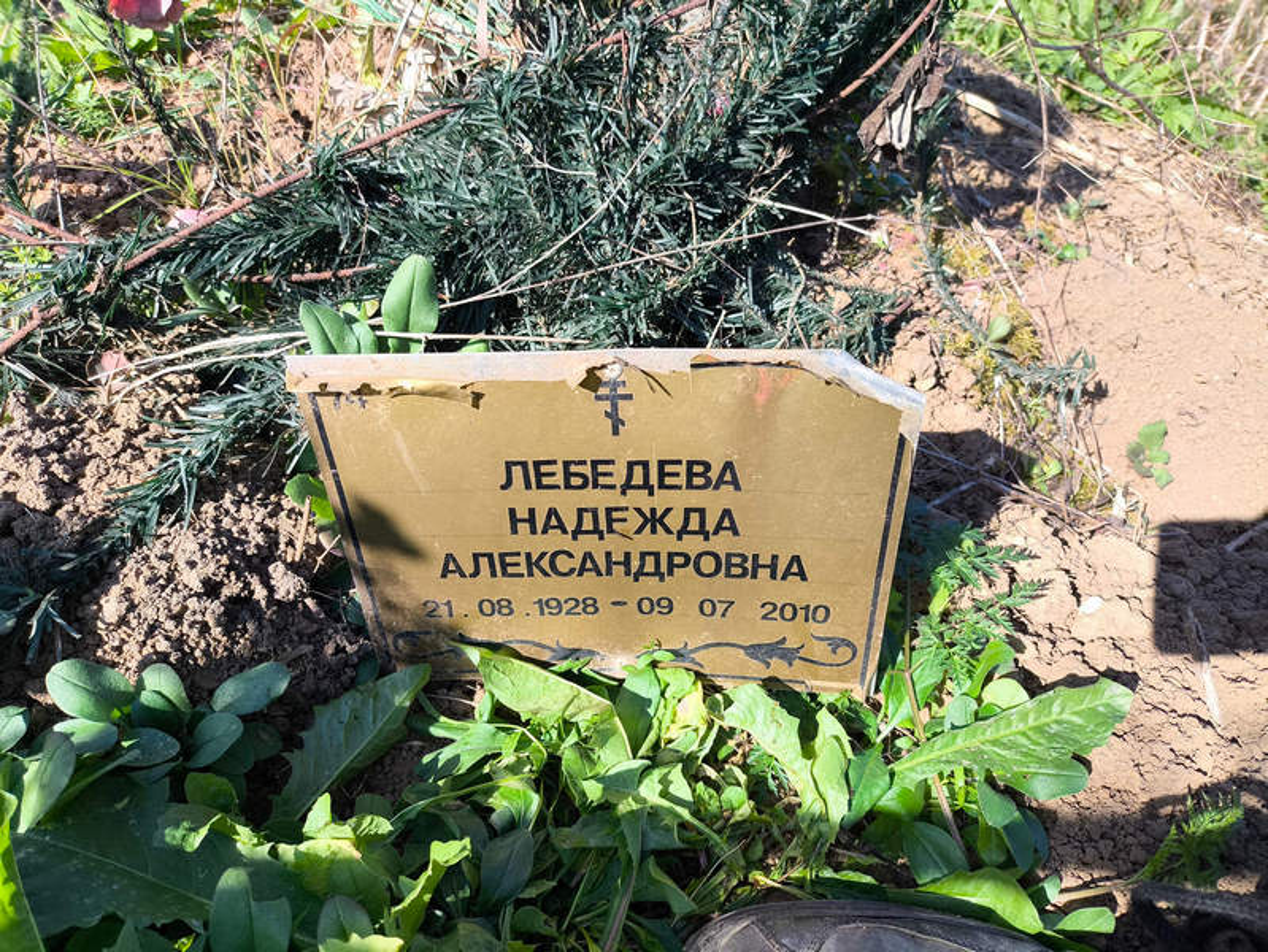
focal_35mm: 25
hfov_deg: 69.4
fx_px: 916
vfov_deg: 54.9
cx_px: 634
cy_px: 476
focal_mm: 4.71
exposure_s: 1/527
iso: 50
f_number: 1.7
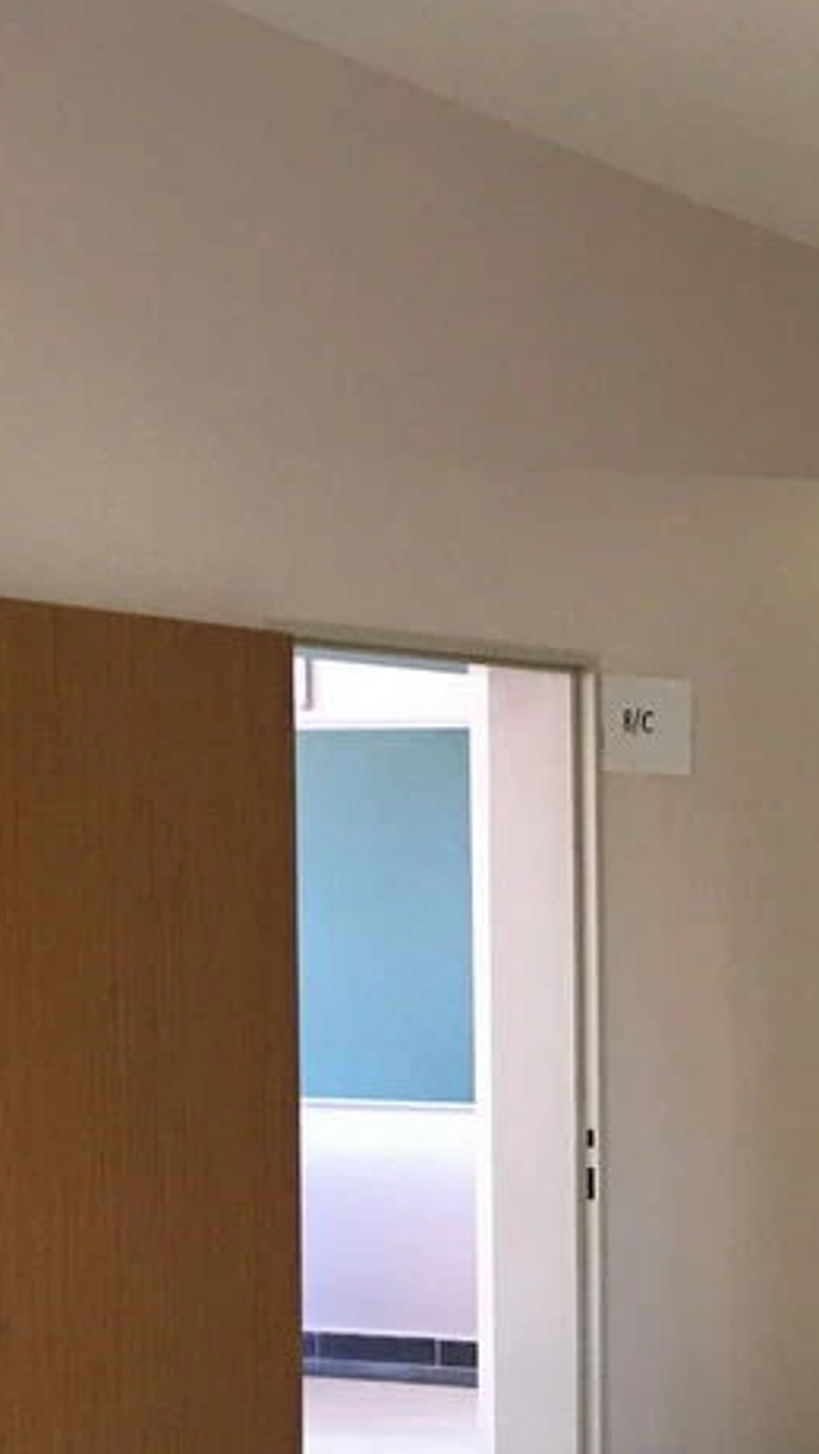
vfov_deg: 30.3
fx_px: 2663
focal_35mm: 69
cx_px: 1367
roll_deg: +0.1
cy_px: 982
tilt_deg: -0.2
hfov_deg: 15.5
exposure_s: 1/17
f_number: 2.2
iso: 80
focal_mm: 4.15
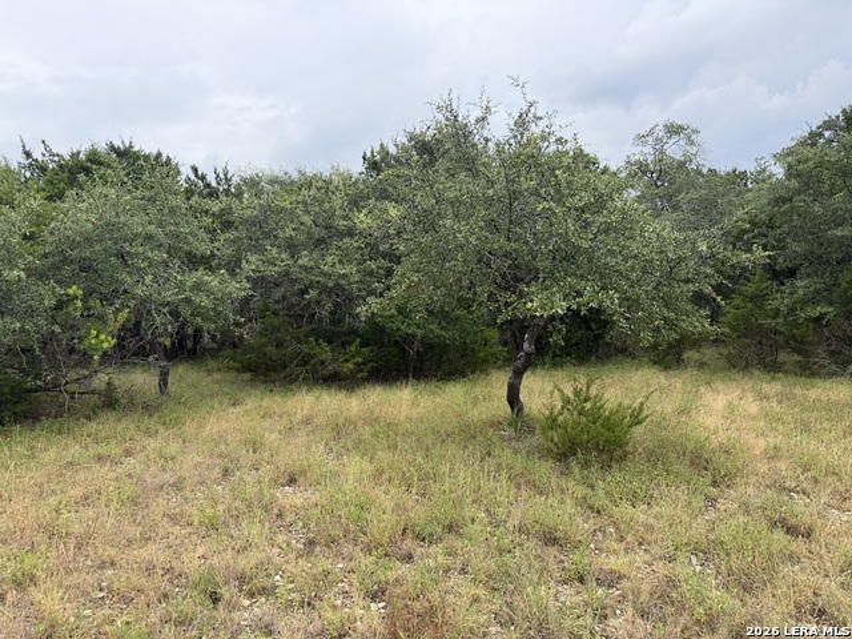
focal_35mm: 24
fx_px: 591
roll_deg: +0.0
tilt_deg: +3.0
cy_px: 320
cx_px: 426
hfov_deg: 71.6
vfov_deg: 56.8
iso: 100
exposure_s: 1/1174
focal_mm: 6.76
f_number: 1.78
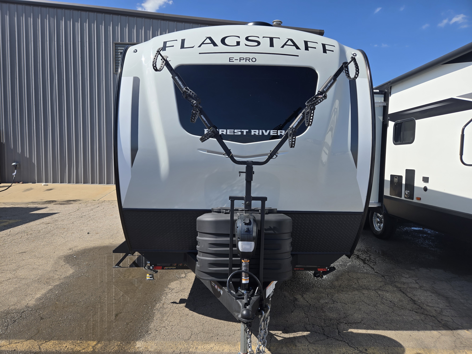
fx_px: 314
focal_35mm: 23
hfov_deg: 73.9
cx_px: 236
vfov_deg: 58.9
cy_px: 177
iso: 25
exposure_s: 1/1824
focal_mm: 5.4
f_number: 1.8
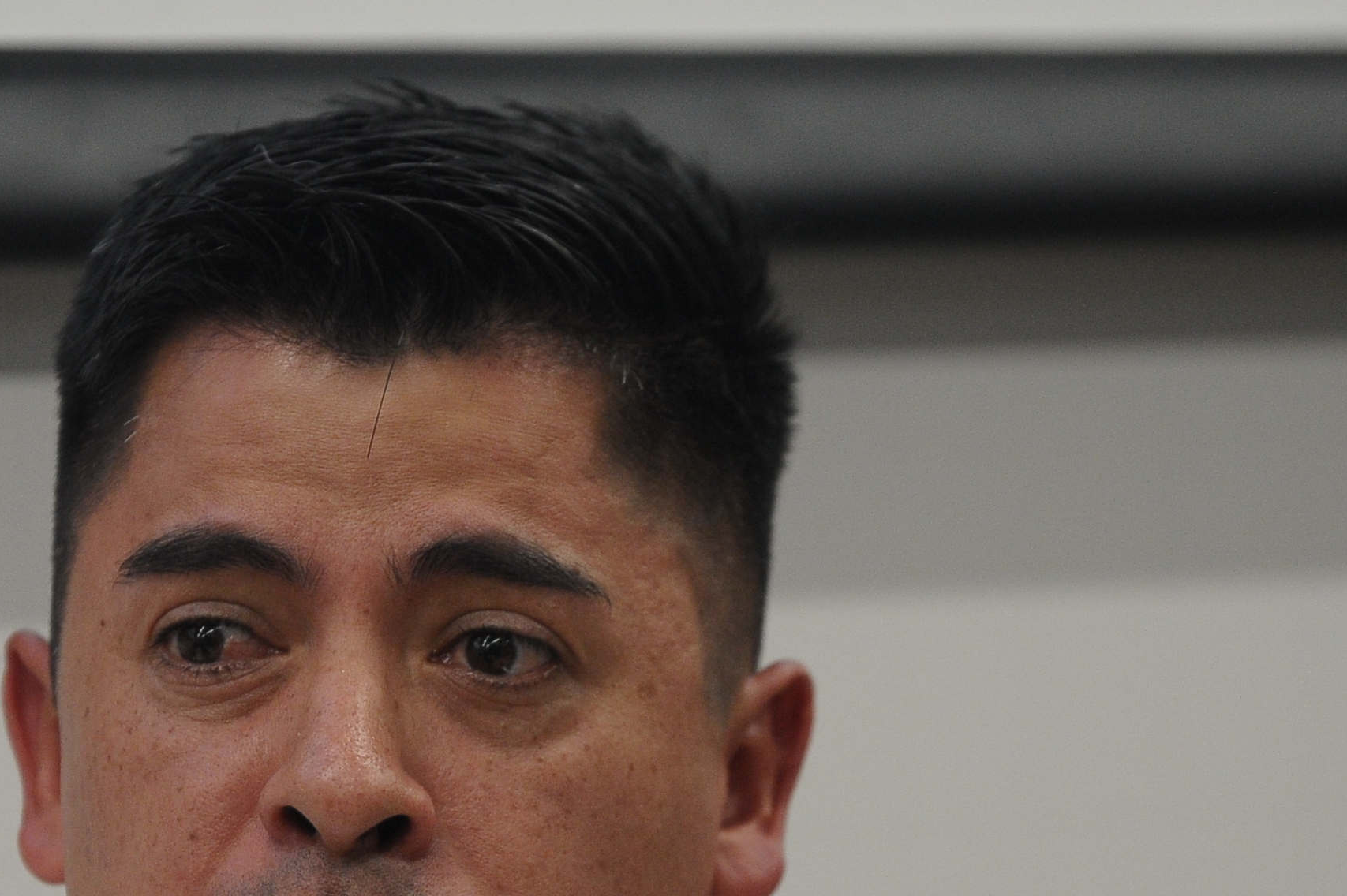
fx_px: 14920
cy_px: 833
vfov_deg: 3.4
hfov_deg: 5.2
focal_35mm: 399
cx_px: 364
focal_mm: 160
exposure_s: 1/400
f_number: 2.8
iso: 2000
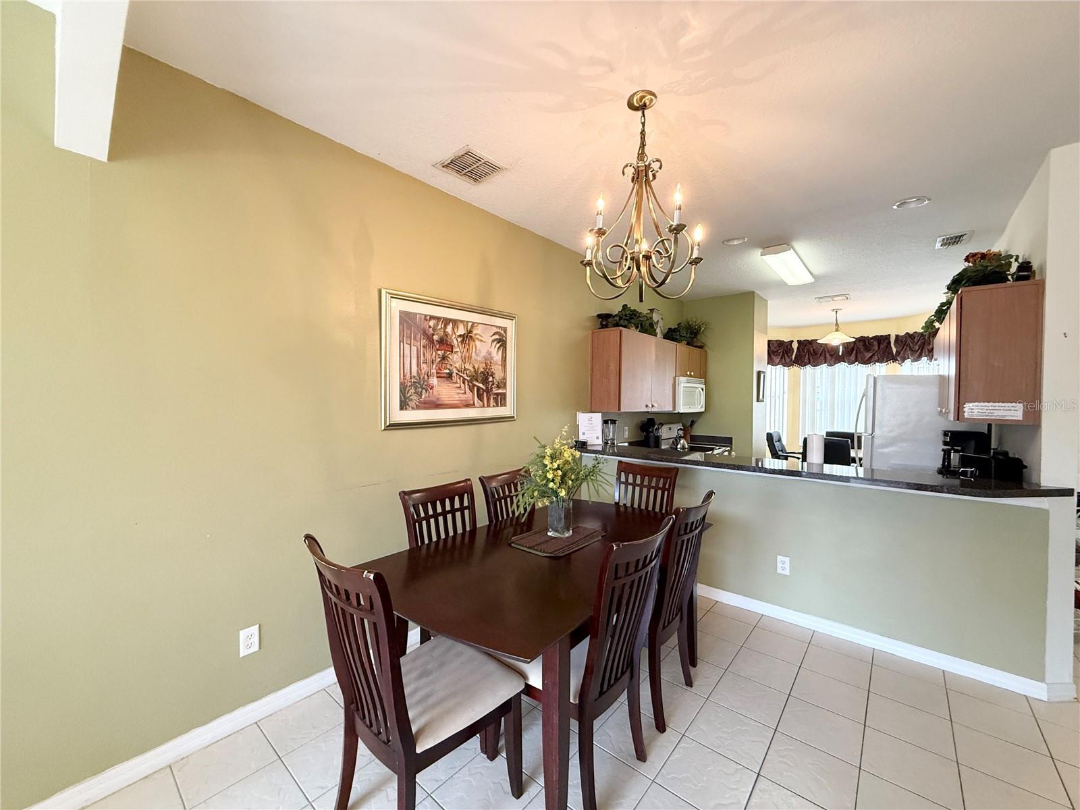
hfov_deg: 102.1
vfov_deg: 85.7
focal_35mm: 14
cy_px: 405
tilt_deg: -0.1
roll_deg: -0.8
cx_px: 540
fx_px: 437
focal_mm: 2.22
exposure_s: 1/60
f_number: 2.2
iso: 320
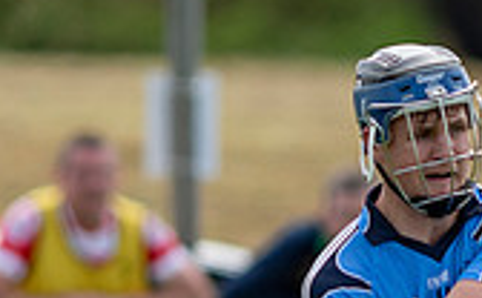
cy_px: 284
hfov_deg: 0.9
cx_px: 500
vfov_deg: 0.6
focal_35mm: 2245
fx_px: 29412
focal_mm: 300
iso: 125
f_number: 2.8
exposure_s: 1/1600
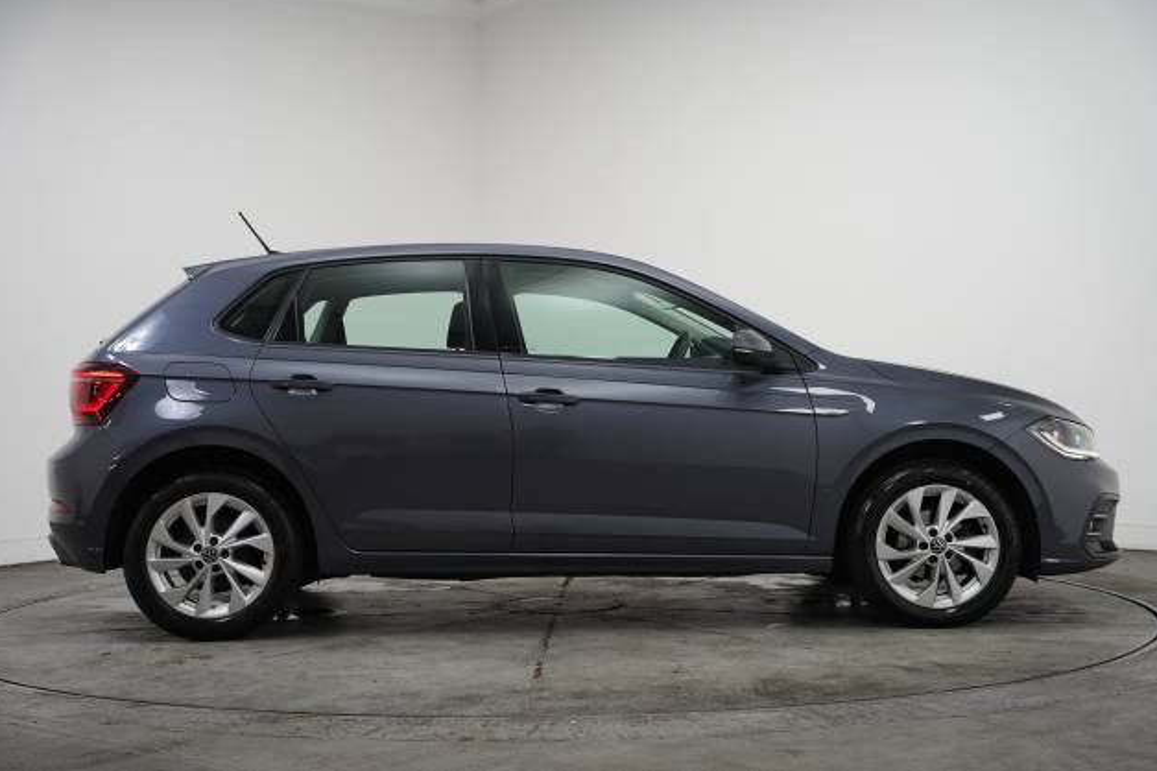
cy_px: 380
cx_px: 583
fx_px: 1588
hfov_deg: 40.0
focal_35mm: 49
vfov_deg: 27.3
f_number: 4
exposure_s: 1/160
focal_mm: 48.4
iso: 1250
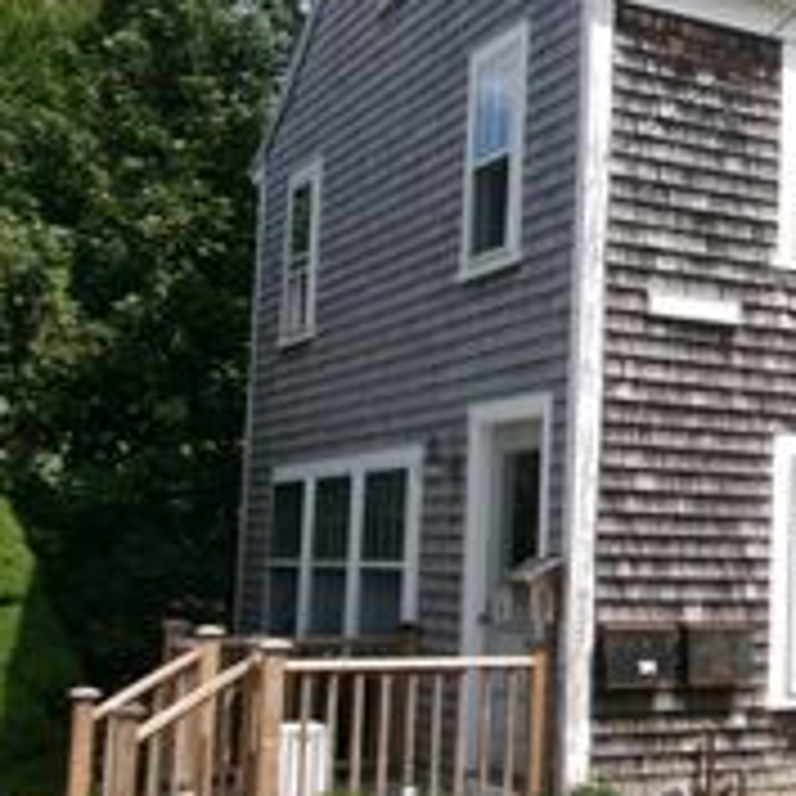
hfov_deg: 24.5
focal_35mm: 63
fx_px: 1639
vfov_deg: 27.3
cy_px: 400
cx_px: 976
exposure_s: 1/105
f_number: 10.8
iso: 100
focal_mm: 5.1
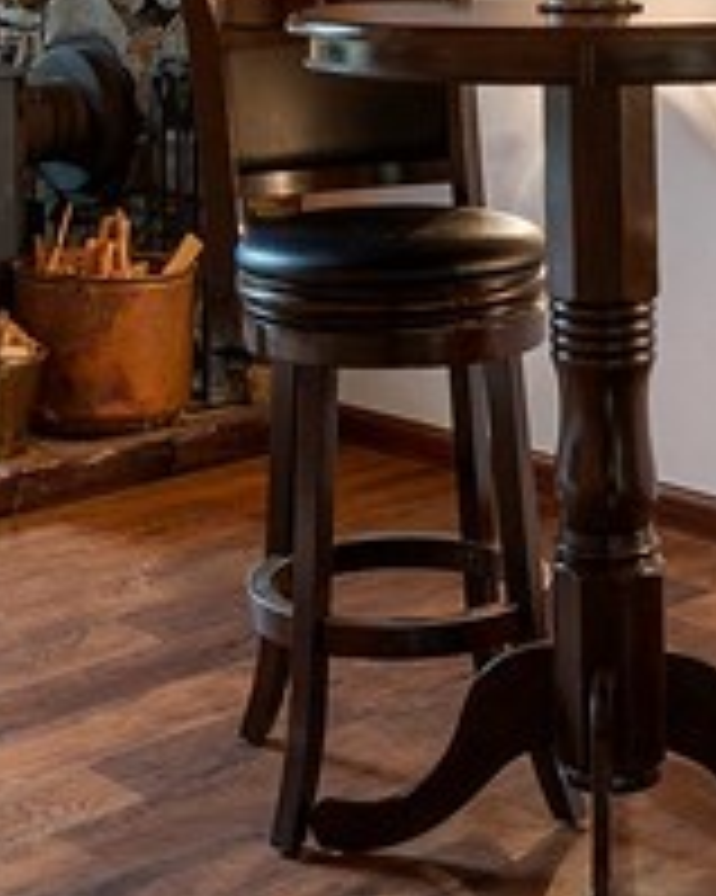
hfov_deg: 19.9
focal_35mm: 77
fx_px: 2041
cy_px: -59
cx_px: 374
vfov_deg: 23.4
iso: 250
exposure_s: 1.3
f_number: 5.6
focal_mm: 10
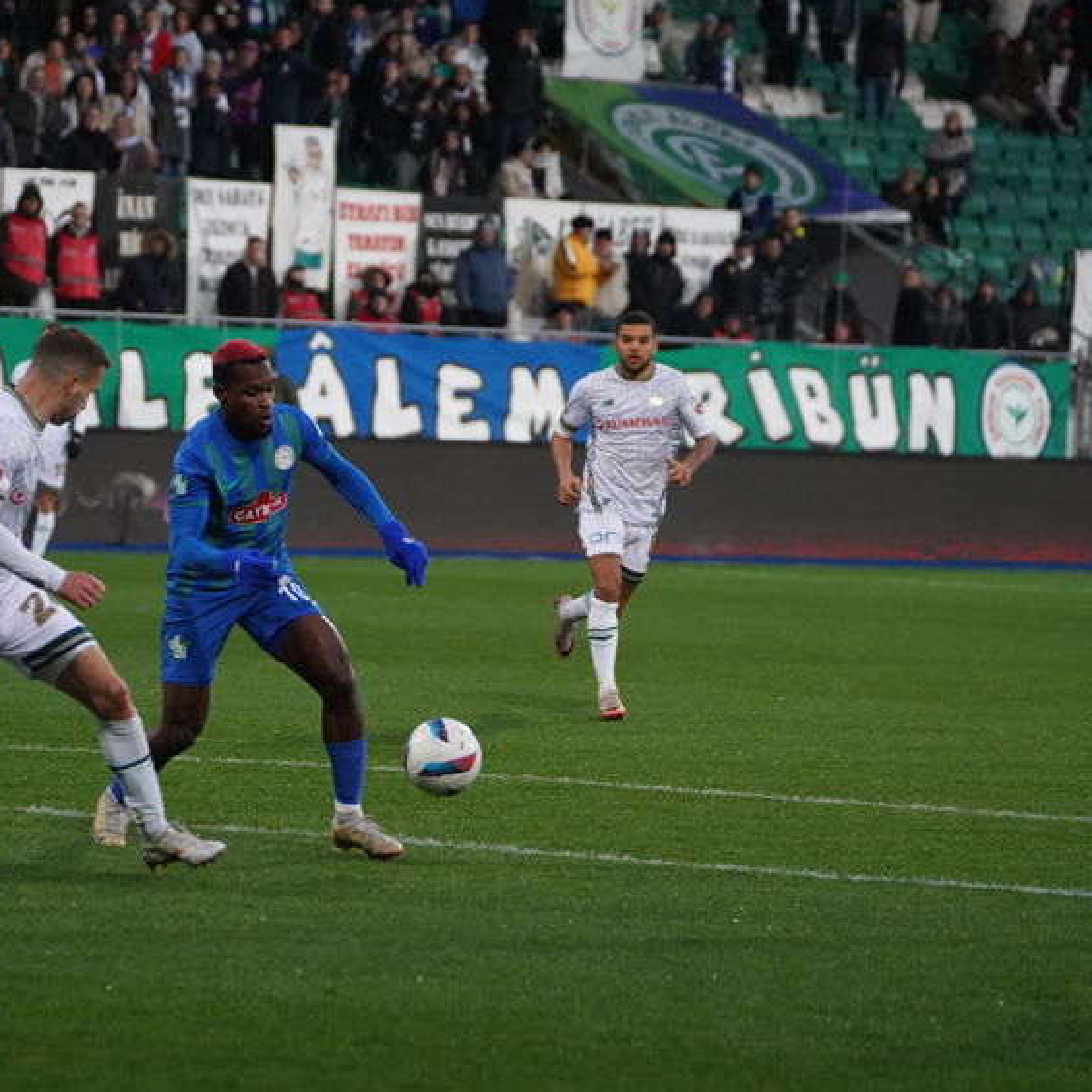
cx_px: 277
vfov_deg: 6.8
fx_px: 9137
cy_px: 545
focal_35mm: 256
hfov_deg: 6.8
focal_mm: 200
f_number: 5.6
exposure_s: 1/2000
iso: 6400
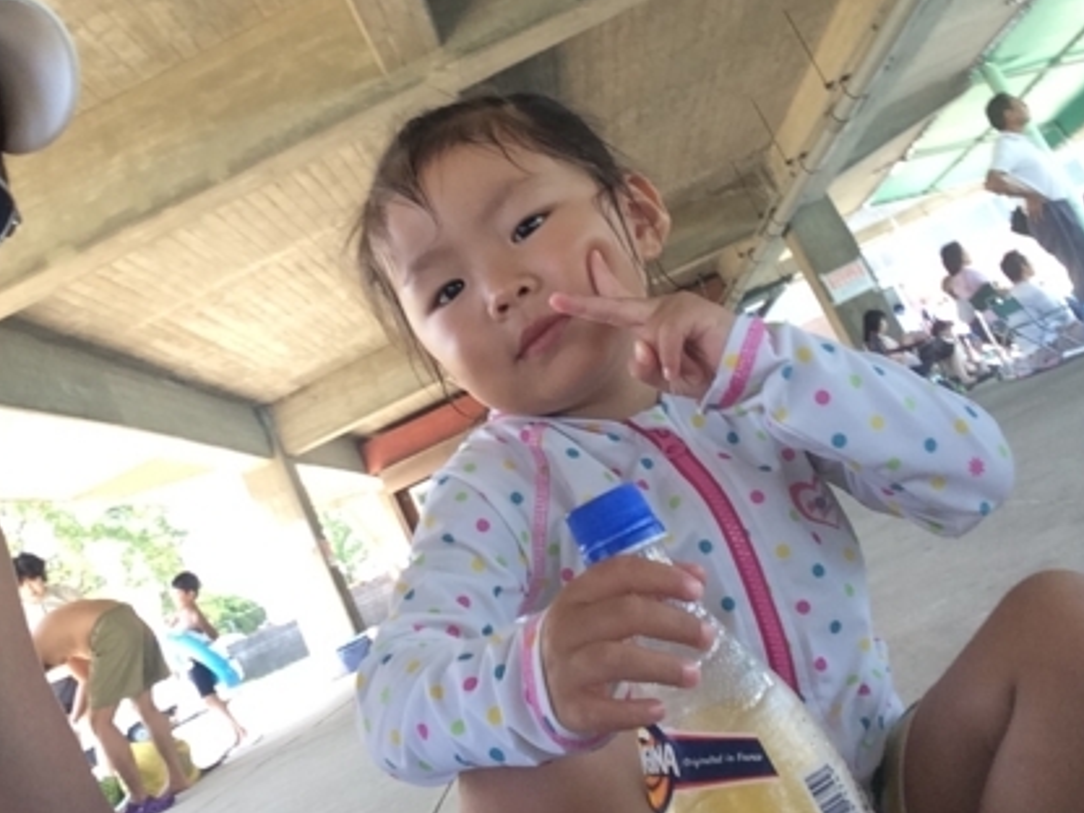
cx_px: 396
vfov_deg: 34.9
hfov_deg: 45.3
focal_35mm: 41
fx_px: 1284
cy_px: 293
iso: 50
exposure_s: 1/60
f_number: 2.4
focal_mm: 2.15
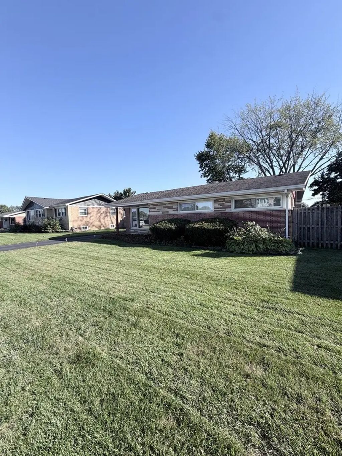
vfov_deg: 102.1
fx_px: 184
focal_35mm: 14
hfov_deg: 85.7
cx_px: 171
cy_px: 228
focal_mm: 2.22
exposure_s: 1/770
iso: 40
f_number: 2.2
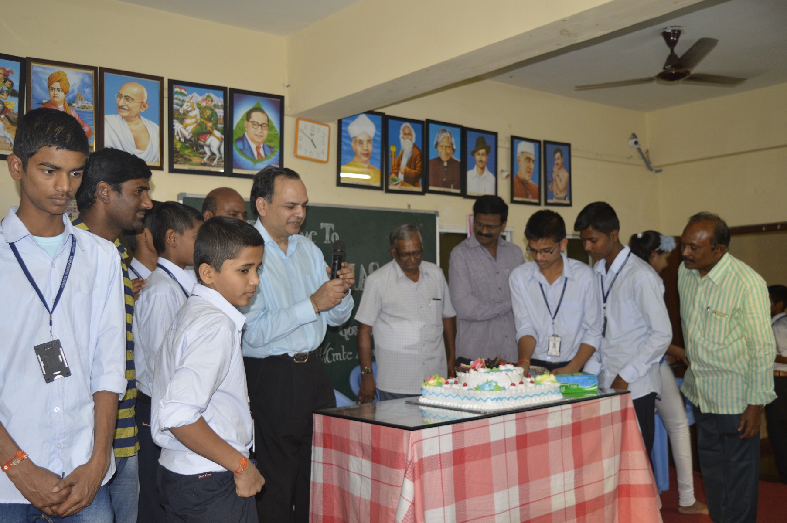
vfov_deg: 36.8
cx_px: 394
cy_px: 262
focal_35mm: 36
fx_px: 786
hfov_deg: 53.2
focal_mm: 24
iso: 500
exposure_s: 1/60
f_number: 4
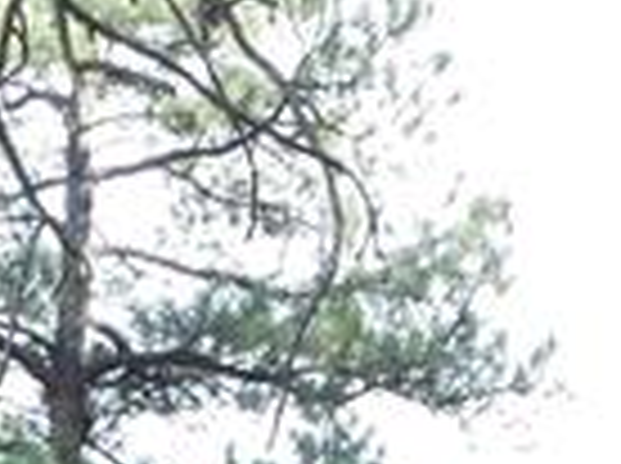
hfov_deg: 18.3
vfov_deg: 11.8
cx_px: 171
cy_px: 1029
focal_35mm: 107
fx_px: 1916
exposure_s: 1/1000
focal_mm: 4
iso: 800
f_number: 3
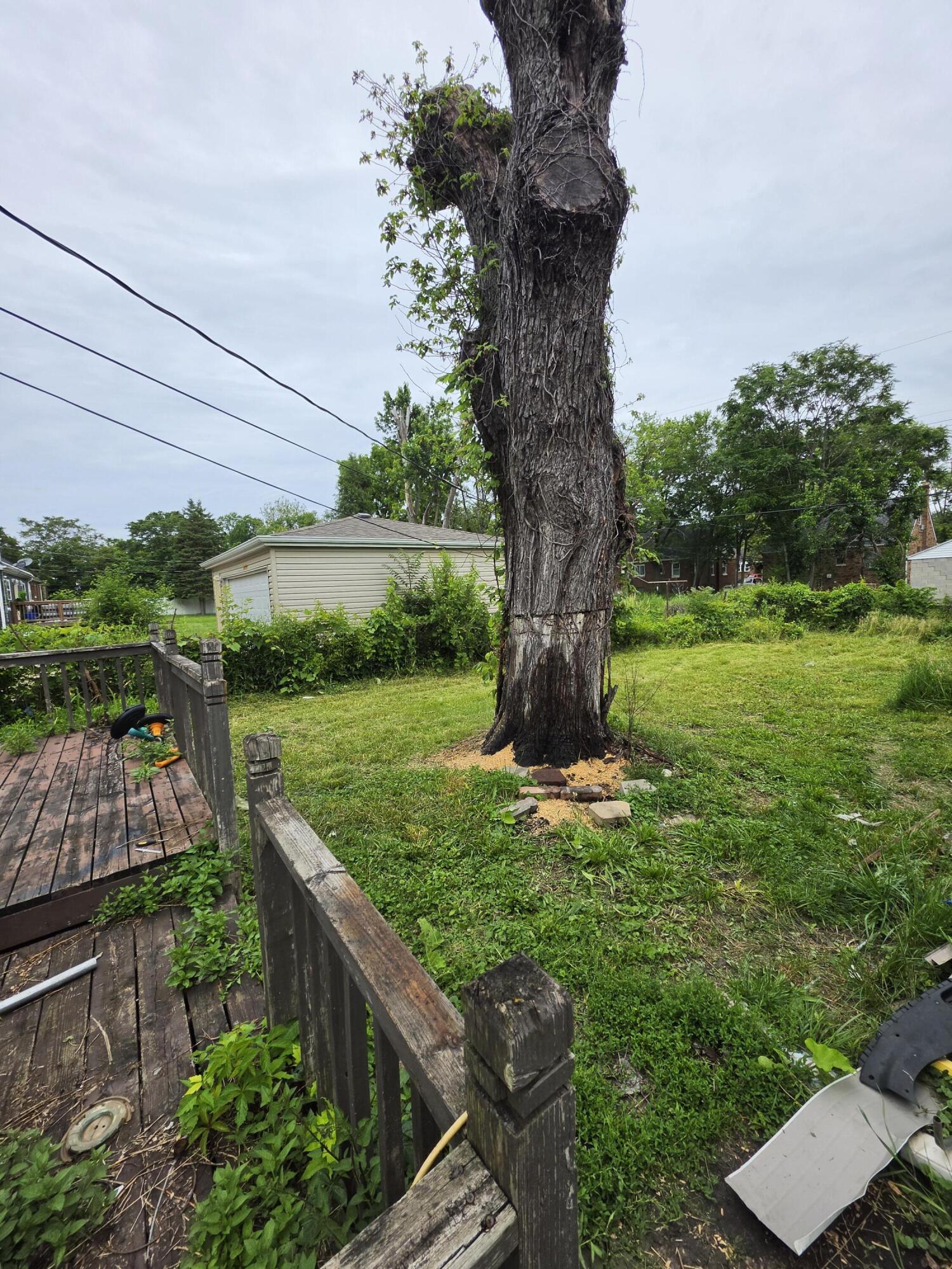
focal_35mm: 13
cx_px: 476
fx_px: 477
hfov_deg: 89.9
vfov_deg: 106.2
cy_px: 634
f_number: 1.9
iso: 32
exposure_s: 1/843
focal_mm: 2.2
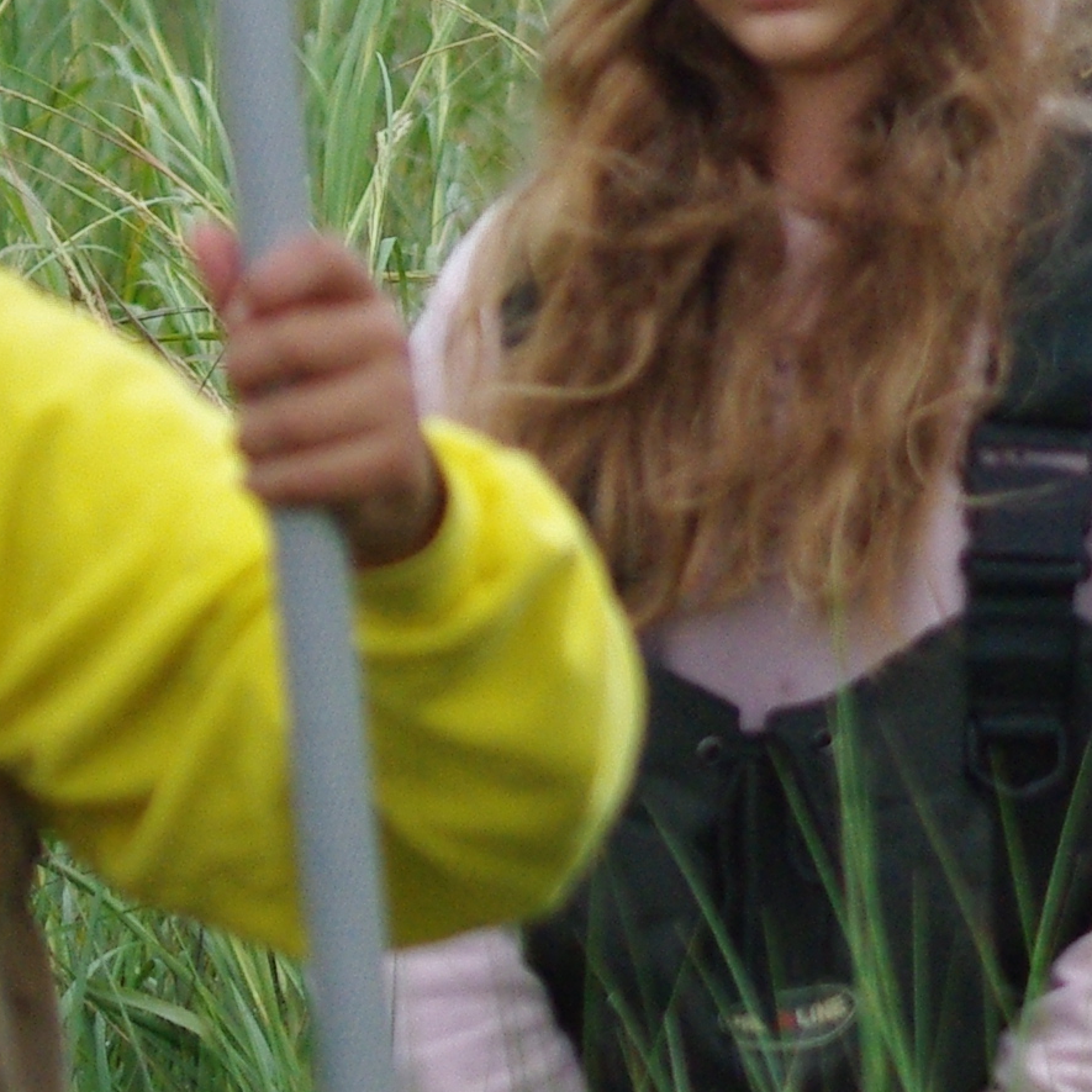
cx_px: 1667
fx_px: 14883
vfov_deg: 4.2
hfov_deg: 4.2
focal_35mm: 417
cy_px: -320
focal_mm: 75
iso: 800
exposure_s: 1/1000
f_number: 4
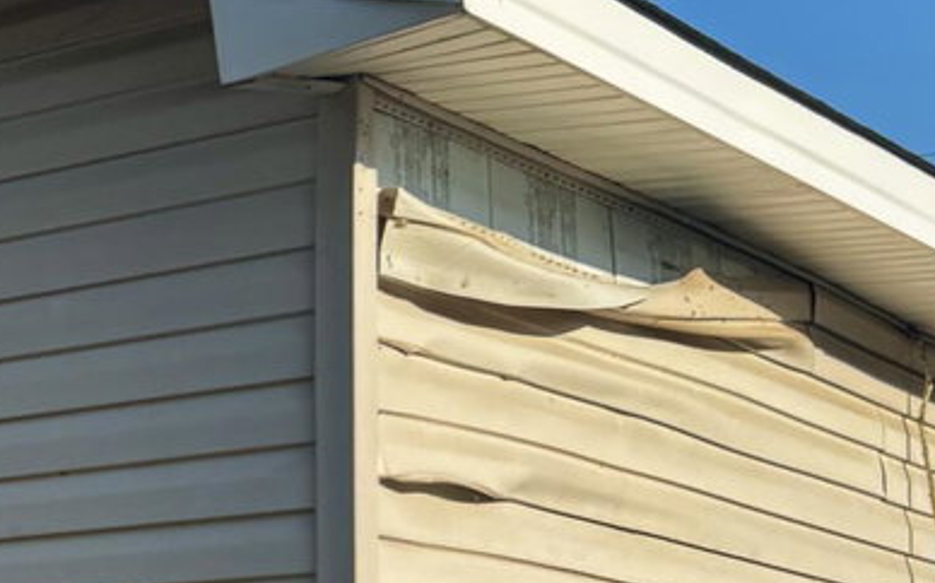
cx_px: -595
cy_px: 708
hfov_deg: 17.2
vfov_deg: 12.2
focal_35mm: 105
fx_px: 2674
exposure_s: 1/1980
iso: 80
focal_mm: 6.76
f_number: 1.78
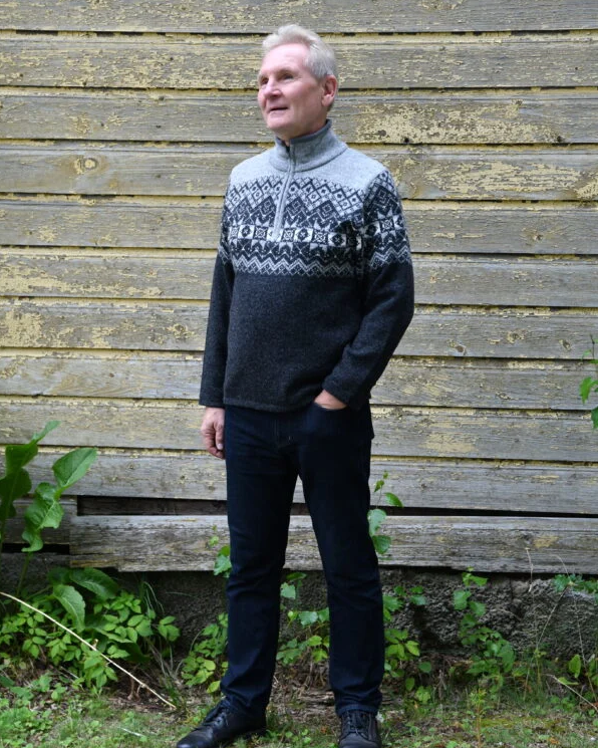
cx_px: 298
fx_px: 1504
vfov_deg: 27.9
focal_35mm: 68
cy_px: 373
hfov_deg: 22.5
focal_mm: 60
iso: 800
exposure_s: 1/180
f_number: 6.7
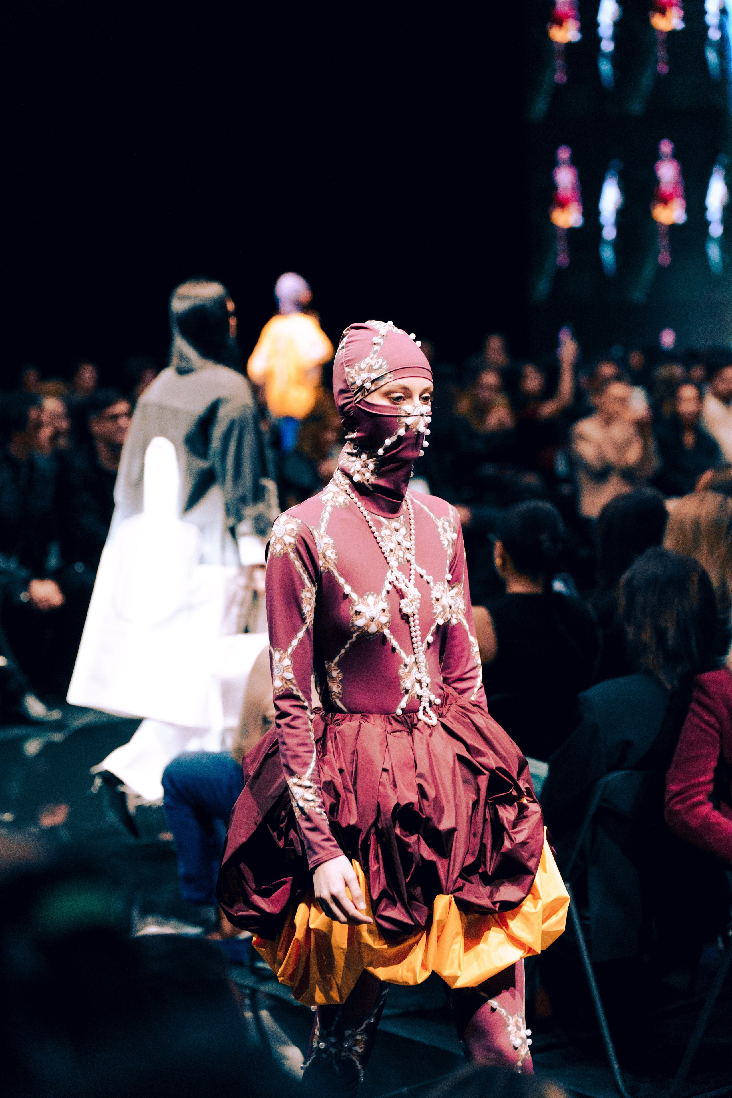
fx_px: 2501
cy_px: 549
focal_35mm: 82
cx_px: 366
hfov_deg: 16.7
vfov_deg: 24.8
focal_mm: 82
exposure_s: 1/400
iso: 2000
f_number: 2.8
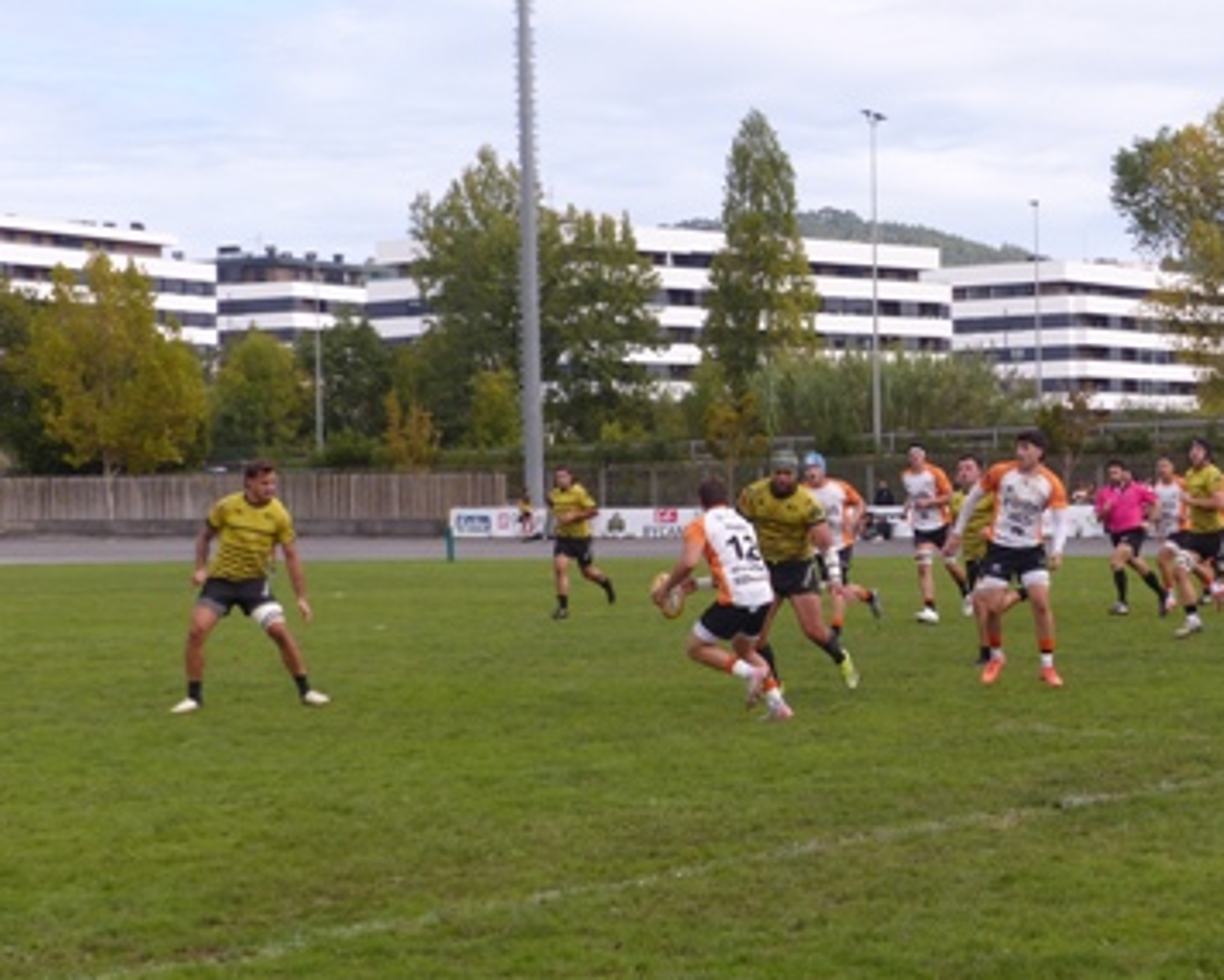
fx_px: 3261
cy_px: 511
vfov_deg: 17.1
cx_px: 801
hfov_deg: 21.2
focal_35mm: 90
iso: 100
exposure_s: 1/640
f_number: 4
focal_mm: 12.5
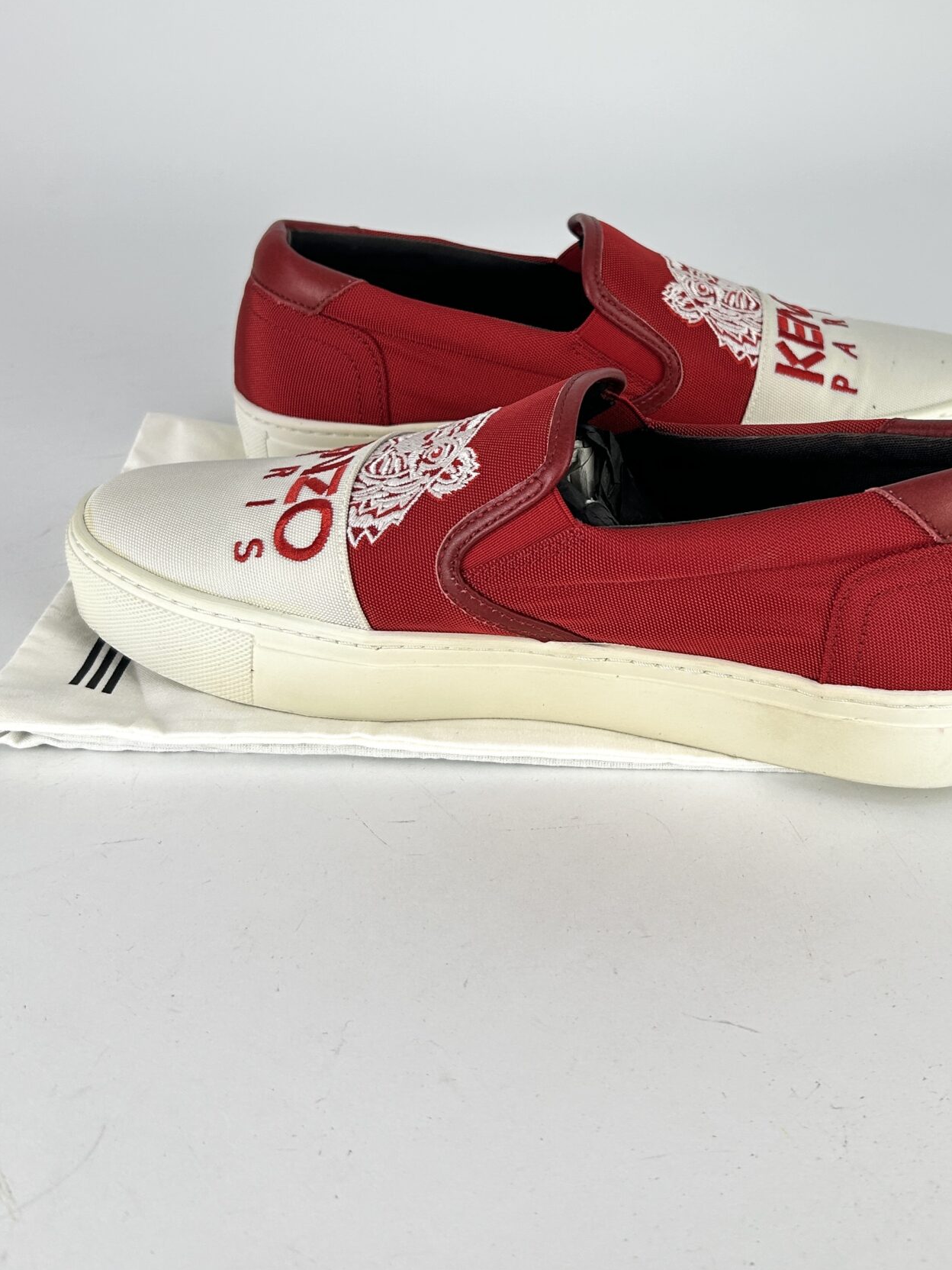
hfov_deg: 35.7
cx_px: 609
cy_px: 459
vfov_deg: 46.3
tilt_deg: -27.6
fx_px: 1467
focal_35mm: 40
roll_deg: -2.3
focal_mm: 5.7
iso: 40
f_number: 1.5
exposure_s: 1/157
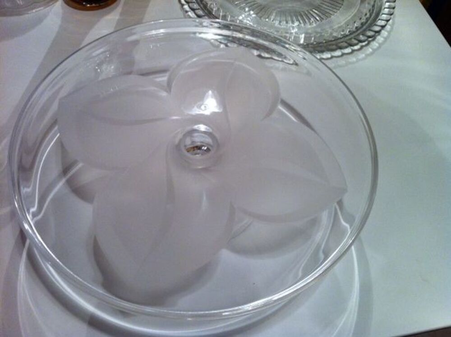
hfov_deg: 52.7
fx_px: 455
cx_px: 226
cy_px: 168
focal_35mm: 35
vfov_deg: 40.6
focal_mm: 3.85
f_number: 2.8
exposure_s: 1/17
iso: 125
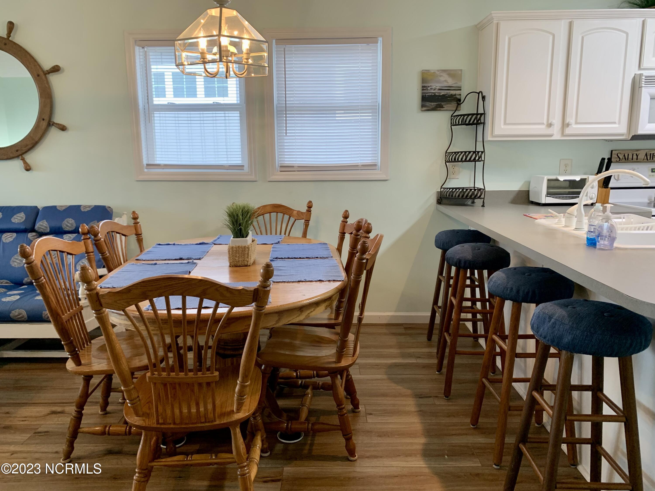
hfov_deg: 67.3
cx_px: 328
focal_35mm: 26
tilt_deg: -10.8
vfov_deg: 53.1
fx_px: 492
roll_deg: +2.1
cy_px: 246
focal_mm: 4.25
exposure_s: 1/60
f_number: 1.8
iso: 100
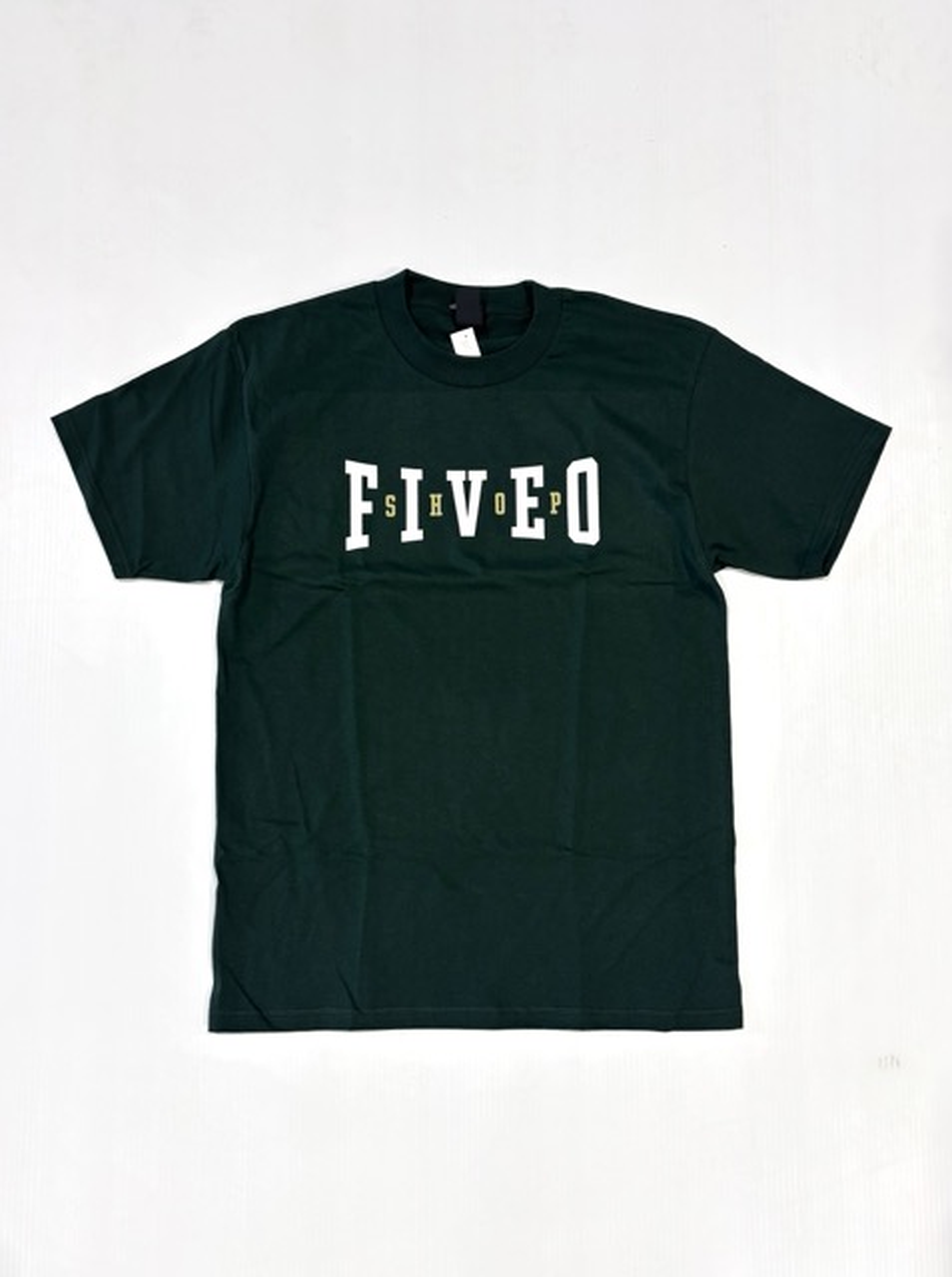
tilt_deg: -85.3
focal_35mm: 26
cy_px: 638
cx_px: 476
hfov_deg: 52.9
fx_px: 957
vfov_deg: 67.4
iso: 64
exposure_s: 1/121
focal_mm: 5.96
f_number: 1.6
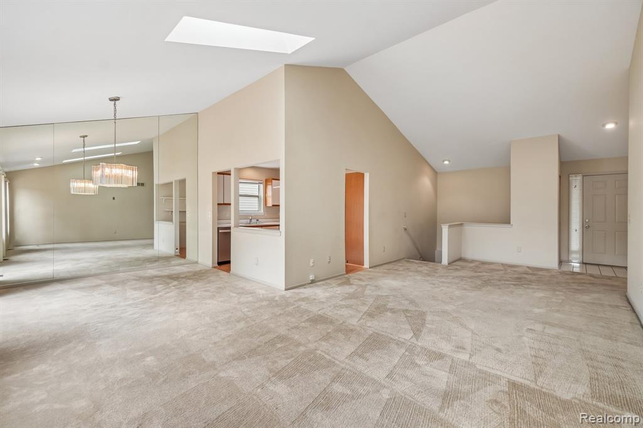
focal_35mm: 15
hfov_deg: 100.4
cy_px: 214
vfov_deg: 77.3
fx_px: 268
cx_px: 322
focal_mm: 10
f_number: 8
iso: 250
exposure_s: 1/30
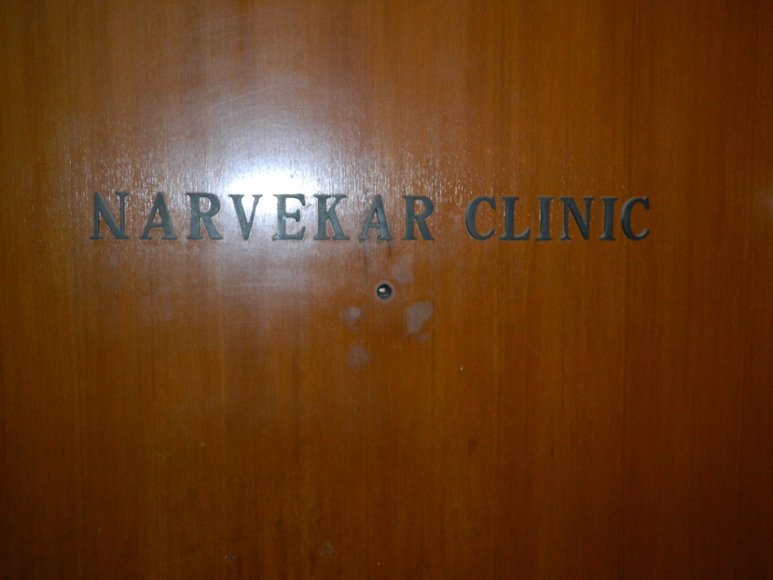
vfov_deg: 40.7
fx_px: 782
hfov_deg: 52.6
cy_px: 290
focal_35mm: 35
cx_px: 386
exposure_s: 1/30
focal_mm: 6.2
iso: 200
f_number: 3.3
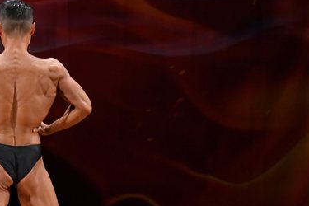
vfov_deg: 3.0
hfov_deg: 4.4
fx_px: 3991
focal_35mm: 465
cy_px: 170
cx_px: 86
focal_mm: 150
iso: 3200
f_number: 5.6
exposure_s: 1/400
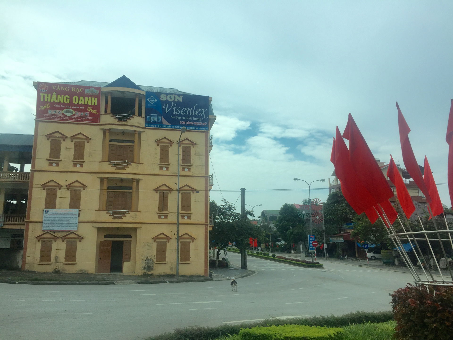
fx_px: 380
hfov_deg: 61.7
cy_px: 170
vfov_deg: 48.2
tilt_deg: +8.7
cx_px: 226
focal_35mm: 29
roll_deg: +0.6
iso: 32
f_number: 2.2
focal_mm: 4.15
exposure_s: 1/2083
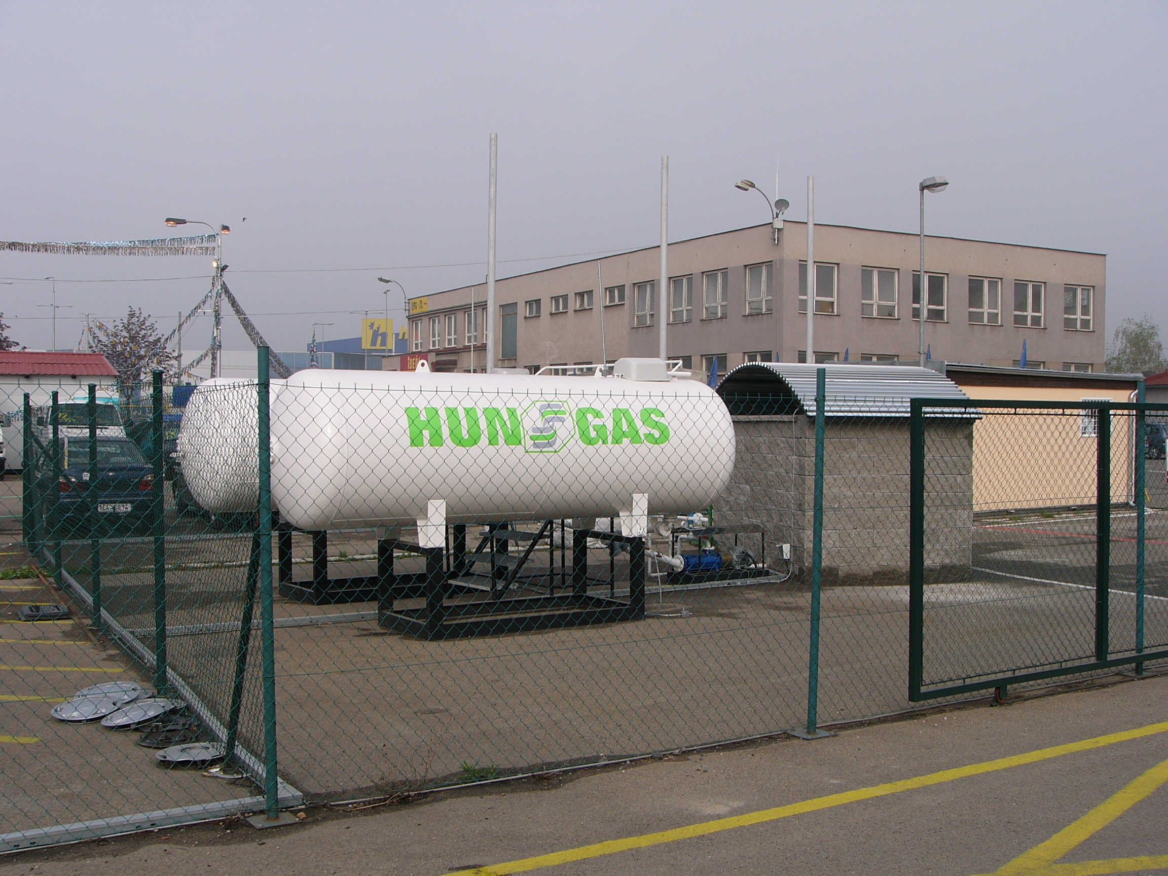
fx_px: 1316
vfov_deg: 36.8
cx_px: 584
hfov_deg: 47.9
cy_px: 438
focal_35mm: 39
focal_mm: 6.5
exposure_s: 1/400
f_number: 4.6
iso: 50
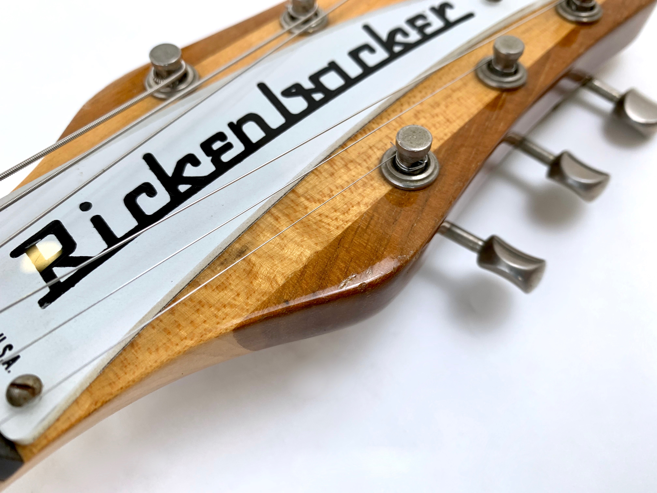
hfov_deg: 67.3
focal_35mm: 26
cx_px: 328
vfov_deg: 53.1
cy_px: 246
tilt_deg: -61.5
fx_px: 493
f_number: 1.8
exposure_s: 1/100
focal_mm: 4.25
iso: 32
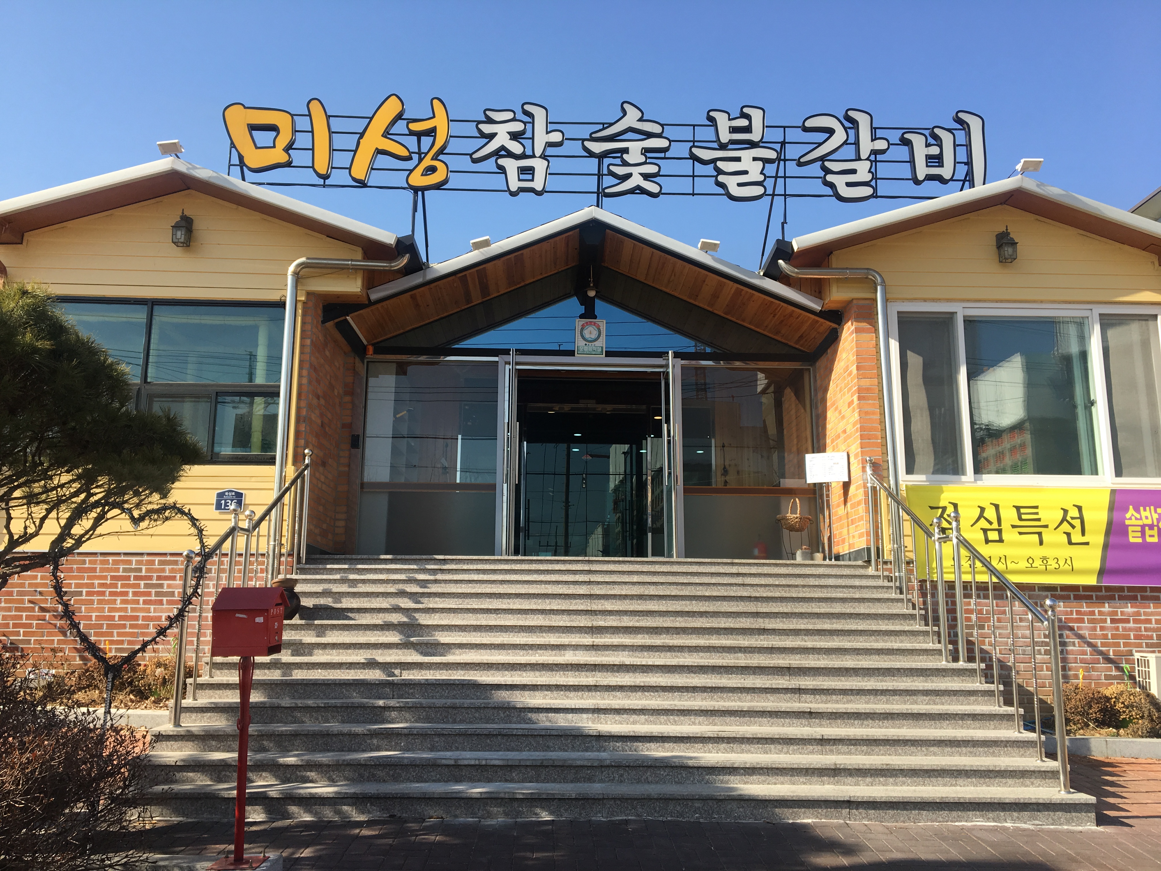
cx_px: 580
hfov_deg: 61.7
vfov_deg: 48.2
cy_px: 436
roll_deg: -0.5
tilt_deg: +12.6
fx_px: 973
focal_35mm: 29
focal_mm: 4.15
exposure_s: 1/855
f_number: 2.2
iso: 25
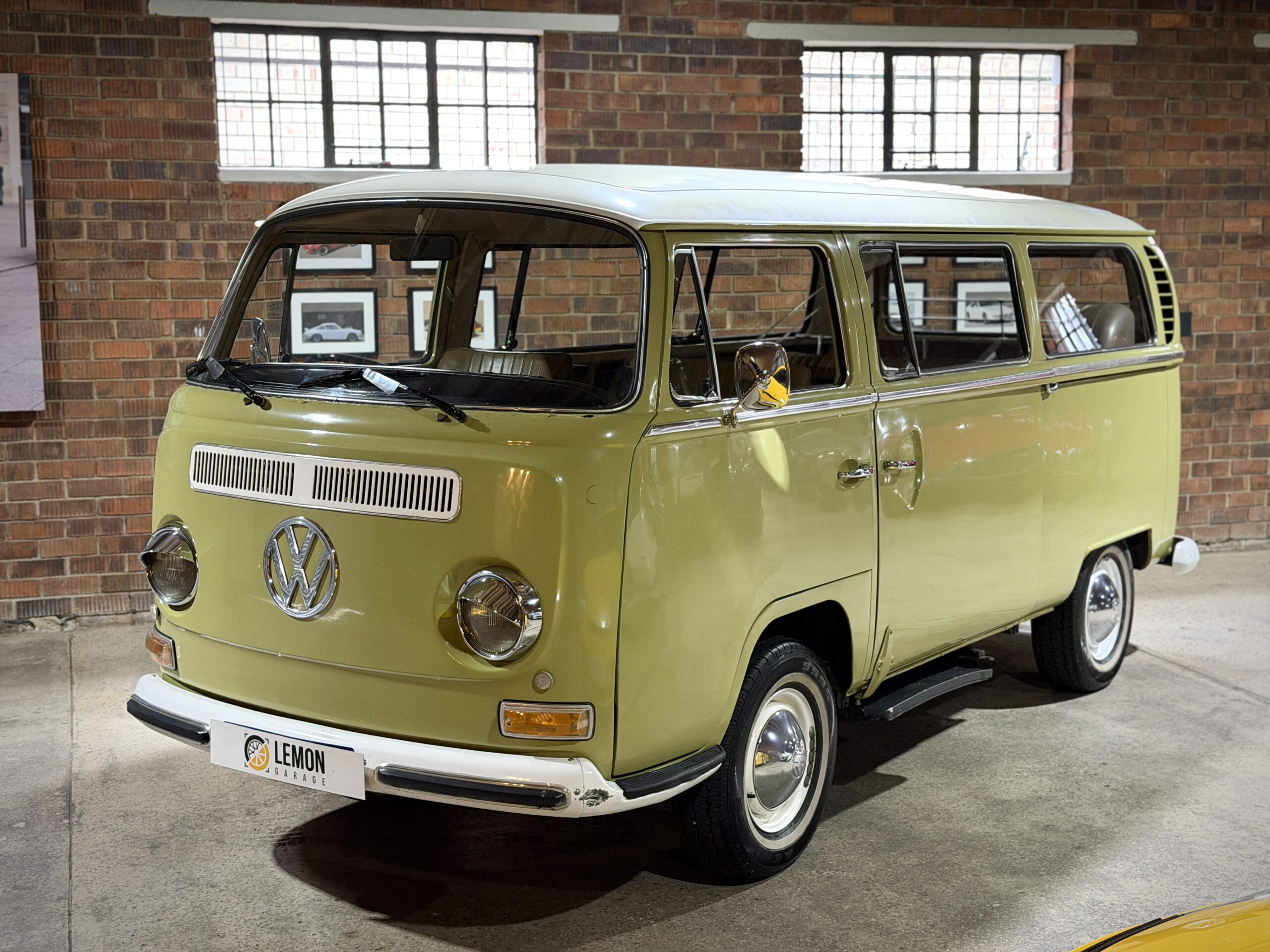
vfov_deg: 30.3
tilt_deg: -7.2
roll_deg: +0.3
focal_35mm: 48
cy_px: 476
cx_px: 635
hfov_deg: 39.7
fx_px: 1761
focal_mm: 6.76
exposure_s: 1/33
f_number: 1.78
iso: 250
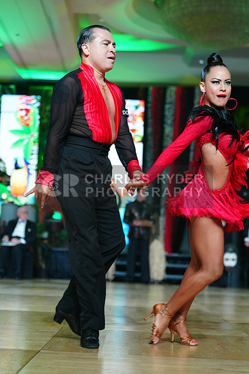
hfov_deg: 19.5
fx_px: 726
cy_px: 187
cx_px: 124
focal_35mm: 70
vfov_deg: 28.8
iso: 2000
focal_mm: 70
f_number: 2.8
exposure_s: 1/250
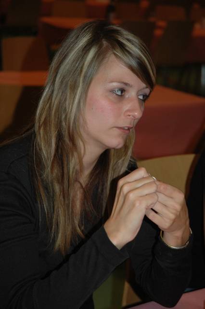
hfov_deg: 13.0
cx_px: 102
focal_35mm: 105
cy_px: 154
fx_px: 898
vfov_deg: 19.5
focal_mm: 70
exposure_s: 1/60
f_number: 4.5
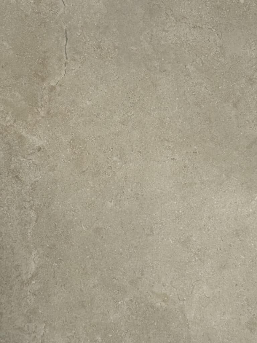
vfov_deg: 39.7
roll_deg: -0.2
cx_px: 128
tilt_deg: -5.3
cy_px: 172
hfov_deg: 30.3
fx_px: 475
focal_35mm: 48
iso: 250
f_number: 1.78
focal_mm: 6.76
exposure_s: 1/47
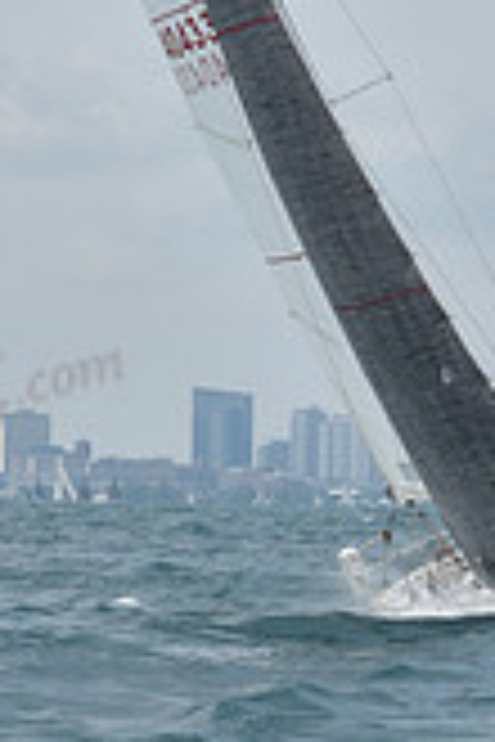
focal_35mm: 316
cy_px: 135
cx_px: 358
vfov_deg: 6.5
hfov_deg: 4.3
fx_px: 6517
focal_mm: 90
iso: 250
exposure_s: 1/800
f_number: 11
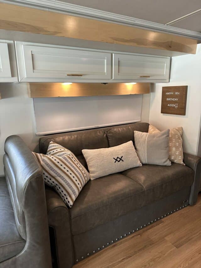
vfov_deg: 71.6
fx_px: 186
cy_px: 134
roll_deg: +0.8
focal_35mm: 24
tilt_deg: -13.8
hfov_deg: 56.8
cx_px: 100
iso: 250
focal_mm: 6.86
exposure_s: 1/86
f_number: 1.78
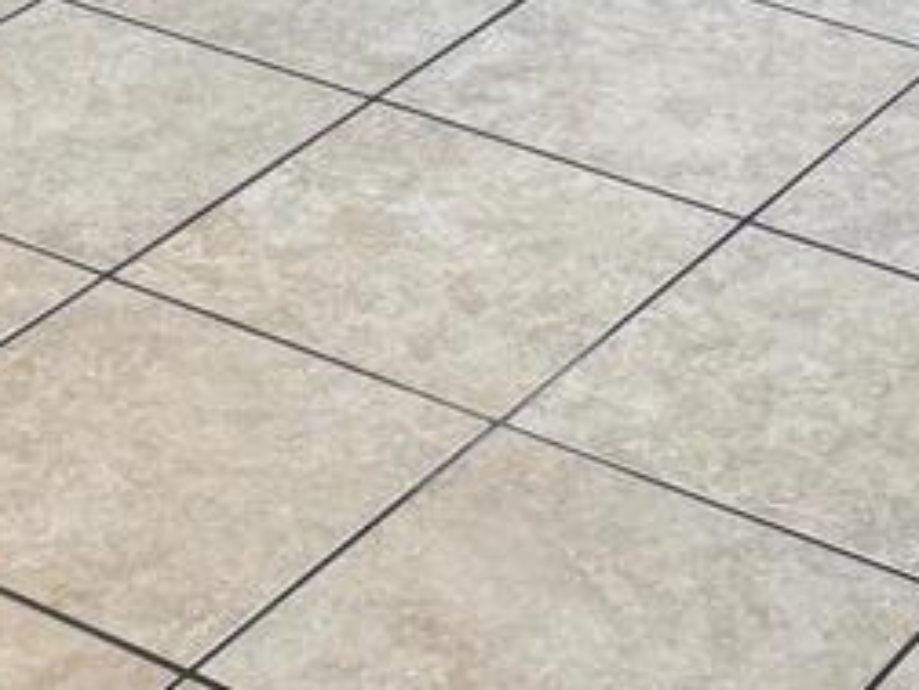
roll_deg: +0.2
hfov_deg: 14.4
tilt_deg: -4.3
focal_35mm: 137
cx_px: 361
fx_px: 3637
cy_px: -1274
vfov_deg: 9.1
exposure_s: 1/120
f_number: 1.78
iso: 160
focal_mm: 6.86
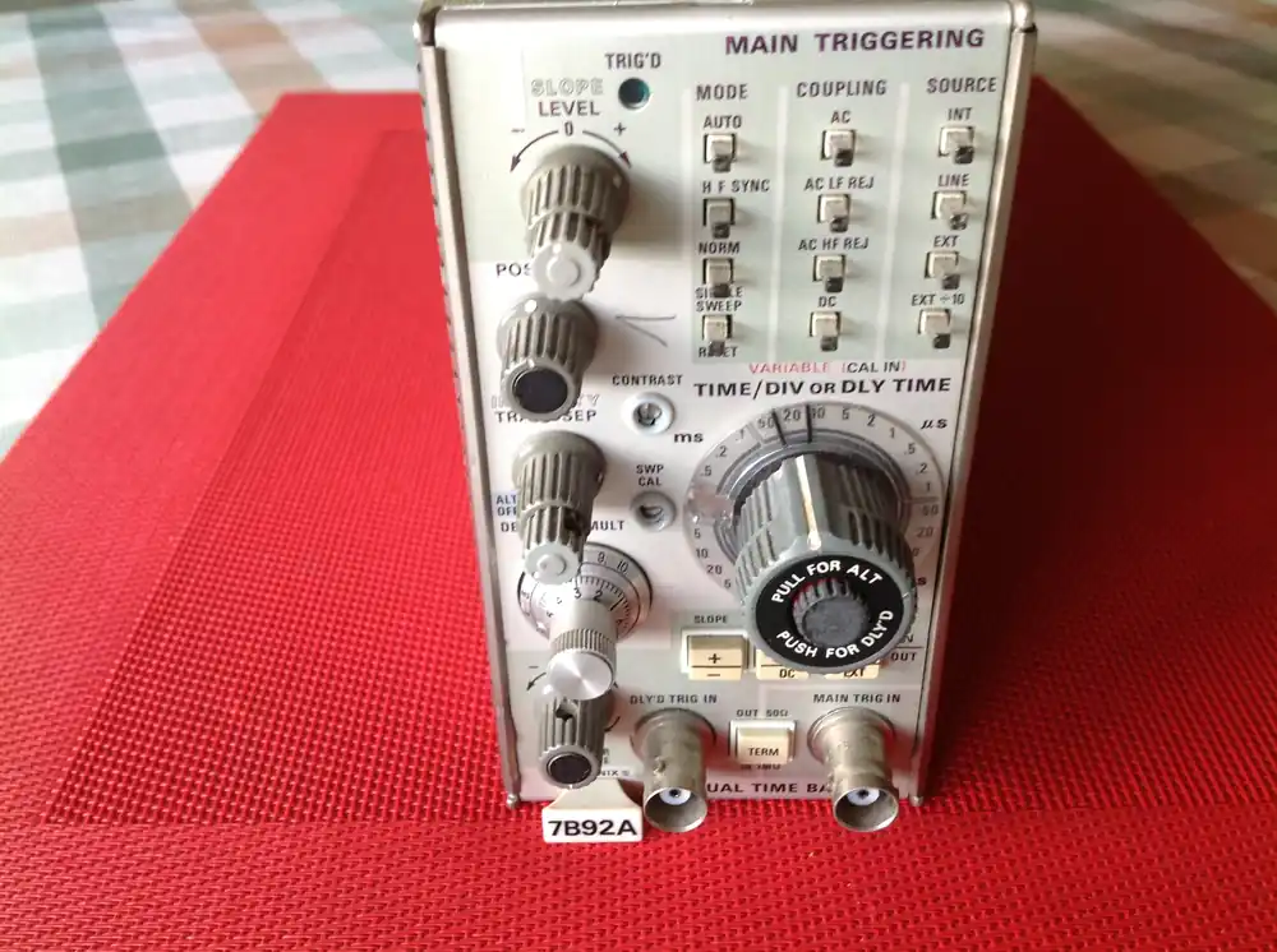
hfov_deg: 52.7
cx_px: 638
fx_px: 1289
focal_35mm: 35
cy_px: 476
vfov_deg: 40.6
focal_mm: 4.28
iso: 64
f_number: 2.4
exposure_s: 1/17
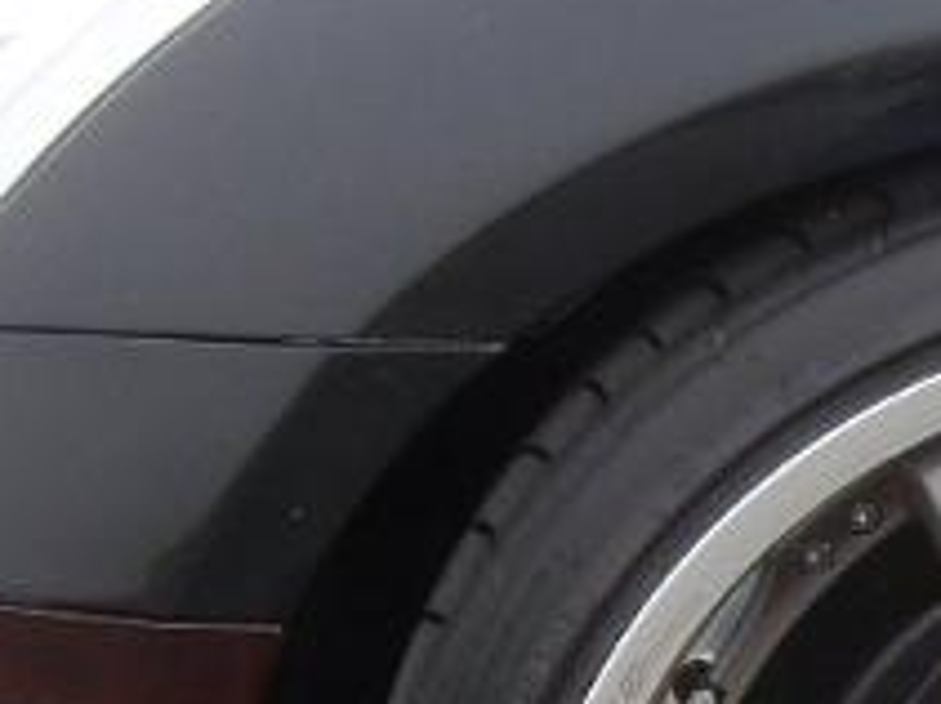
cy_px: 771
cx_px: 1244
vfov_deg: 10.2
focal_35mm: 144
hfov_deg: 13.2
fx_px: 3912
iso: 64
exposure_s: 1/137
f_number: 5.7
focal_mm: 6.4
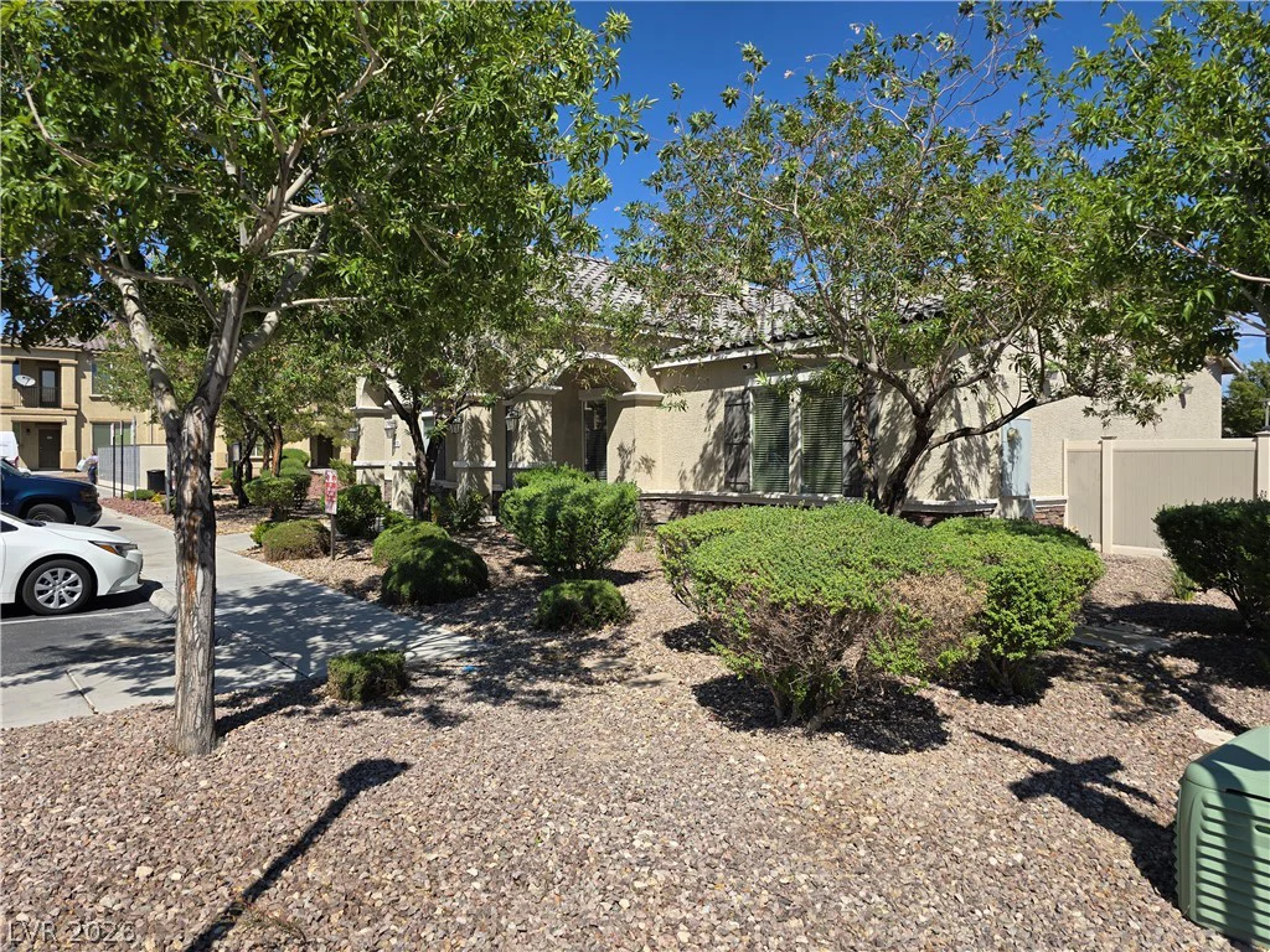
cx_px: 635
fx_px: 844
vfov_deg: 58.9
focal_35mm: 23
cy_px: 476
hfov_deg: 73.9
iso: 12
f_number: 1.7
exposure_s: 1/970
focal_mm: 6.3
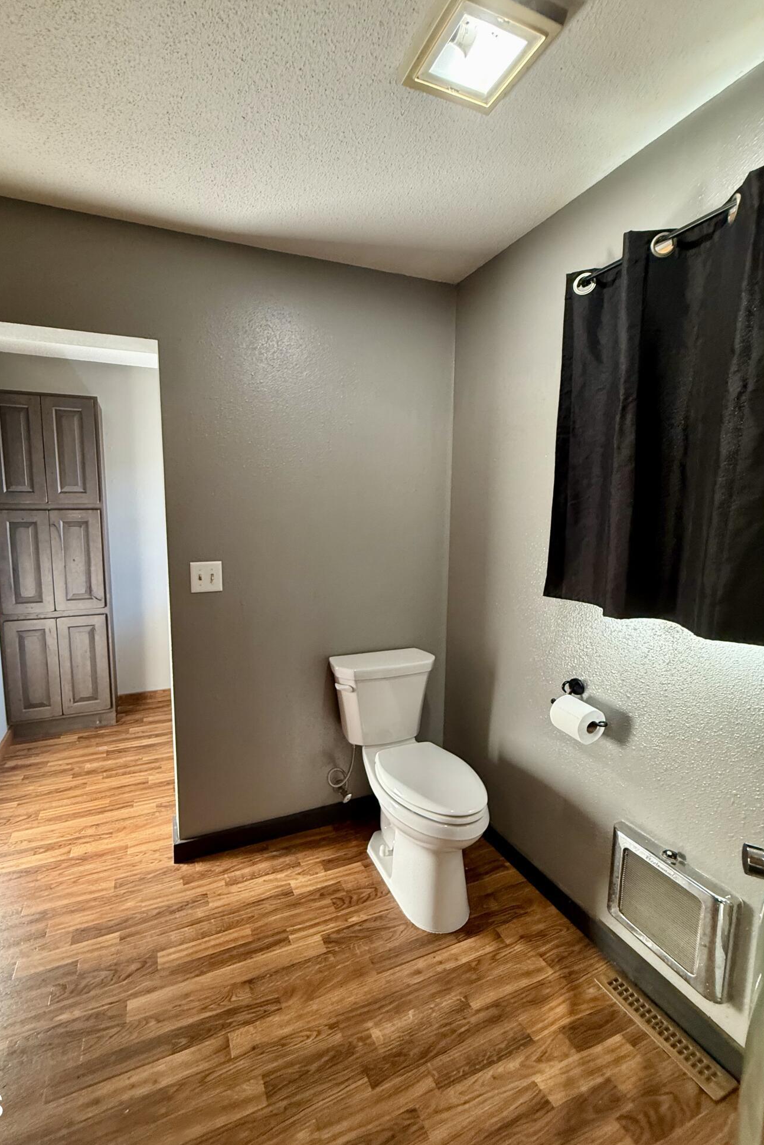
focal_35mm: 15
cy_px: 570
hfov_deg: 76.9
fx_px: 477
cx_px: 327
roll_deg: -1.0
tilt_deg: -6.6
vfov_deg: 100.4
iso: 320
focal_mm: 2.22
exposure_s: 1/60
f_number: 2.2
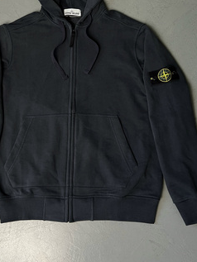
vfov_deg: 45.2
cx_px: 83
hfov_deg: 35.1
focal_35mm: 41
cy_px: 92
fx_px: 311
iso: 125
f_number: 1.5
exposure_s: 1/95
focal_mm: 5.7
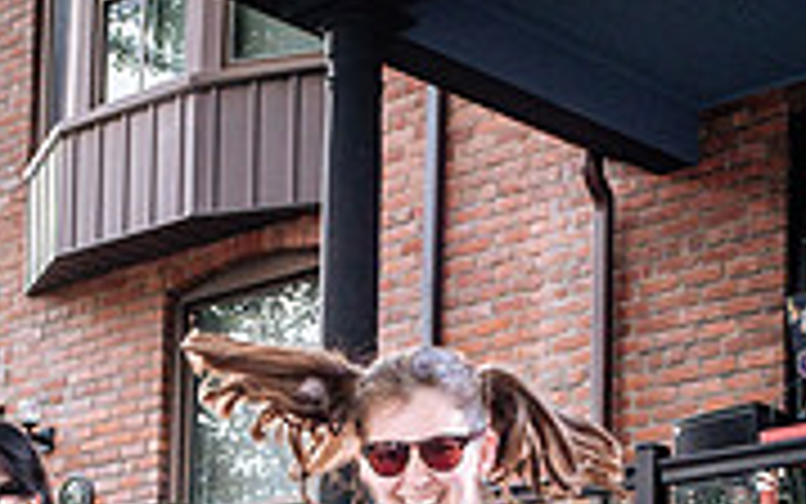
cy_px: 785
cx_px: 455
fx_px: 1956
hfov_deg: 23.3
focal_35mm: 89
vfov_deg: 13.7
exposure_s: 1/250
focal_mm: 18.2
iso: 800
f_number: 3.6
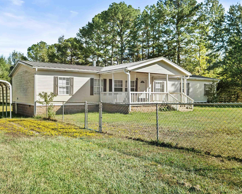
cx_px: 113
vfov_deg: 44.5
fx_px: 236
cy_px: 97
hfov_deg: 54.2
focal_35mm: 33
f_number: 9
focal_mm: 19.1
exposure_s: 1/160
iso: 800
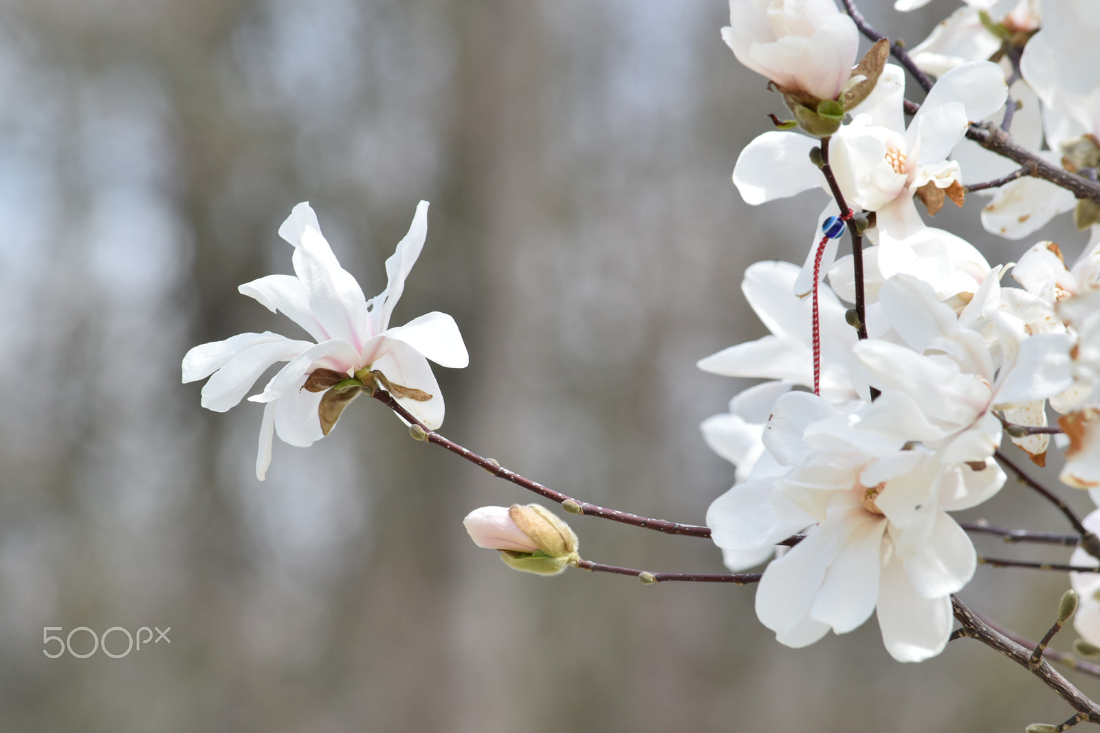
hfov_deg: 4.6
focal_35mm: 450
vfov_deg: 3.1
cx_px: 550
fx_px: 13746
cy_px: 366
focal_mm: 300
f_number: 10
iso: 200
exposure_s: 1/200
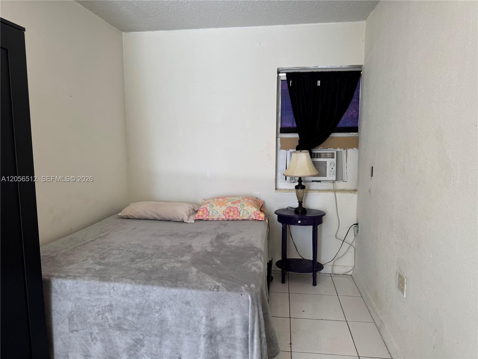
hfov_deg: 71.6
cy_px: 180
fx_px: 331
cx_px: 239
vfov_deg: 56.8
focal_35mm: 24
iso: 125
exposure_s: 1/120
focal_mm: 6.76
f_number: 1.78
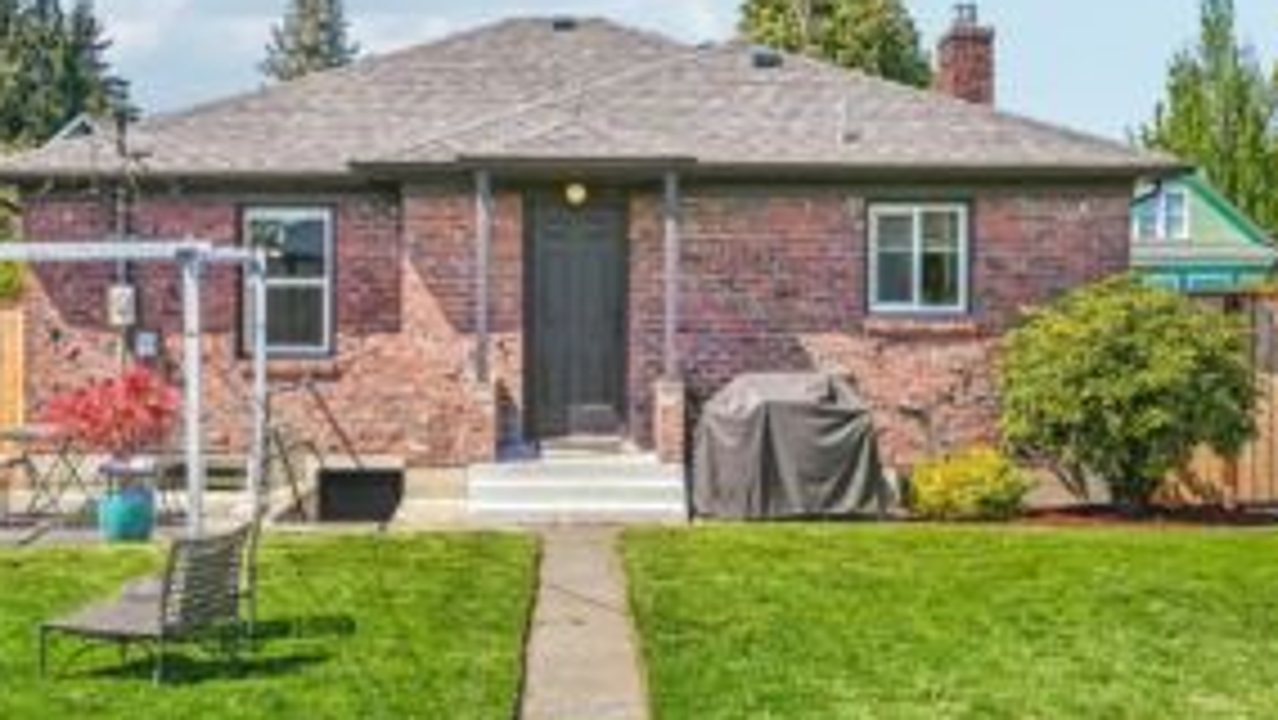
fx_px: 2102
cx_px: 590
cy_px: 286
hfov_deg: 33.8
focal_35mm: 62
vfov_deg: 19.4
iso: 100
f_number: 9.5
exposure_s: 1/200
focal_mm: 28
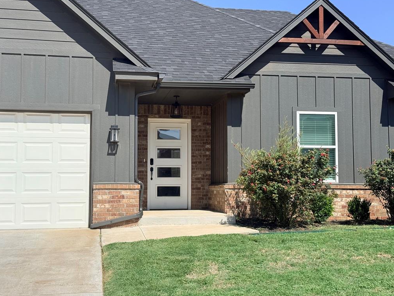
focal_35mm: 49
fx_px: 558
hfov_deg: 38.9
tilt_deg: +6.2
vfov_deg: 29.7
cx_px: 200
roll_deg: +0.2
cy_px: 146
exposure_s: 1/6024
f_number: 1.78
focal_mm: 6.76
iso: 64
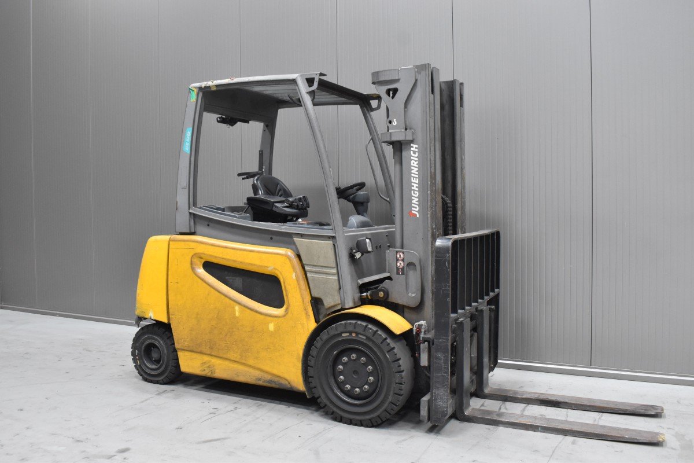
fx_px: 607
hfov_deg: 59.5
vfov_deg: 41.7
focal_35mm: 32
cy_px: 232
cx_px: 347
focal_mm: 21
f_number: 5.6
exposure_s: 1/25
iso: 1600
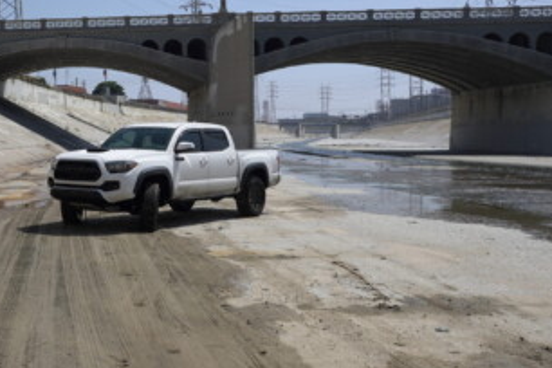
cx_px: 162
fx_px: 813
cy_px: 121
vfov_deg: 25.4
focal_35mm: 53
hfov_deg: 36.9
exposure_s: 1/640
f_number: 8
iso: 100
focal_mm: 24
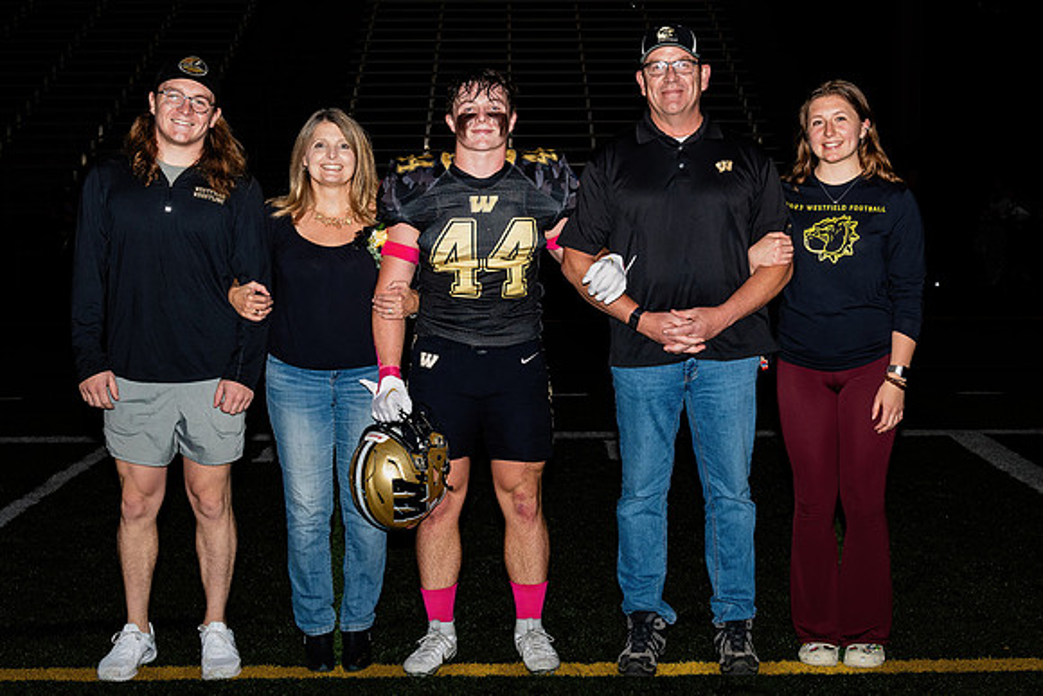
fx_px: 1666
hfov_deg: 34.8
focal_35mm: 57
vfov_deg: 23.6
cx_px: 553
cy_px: 345
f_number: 5
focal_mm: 30
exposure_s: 1/200
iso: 320
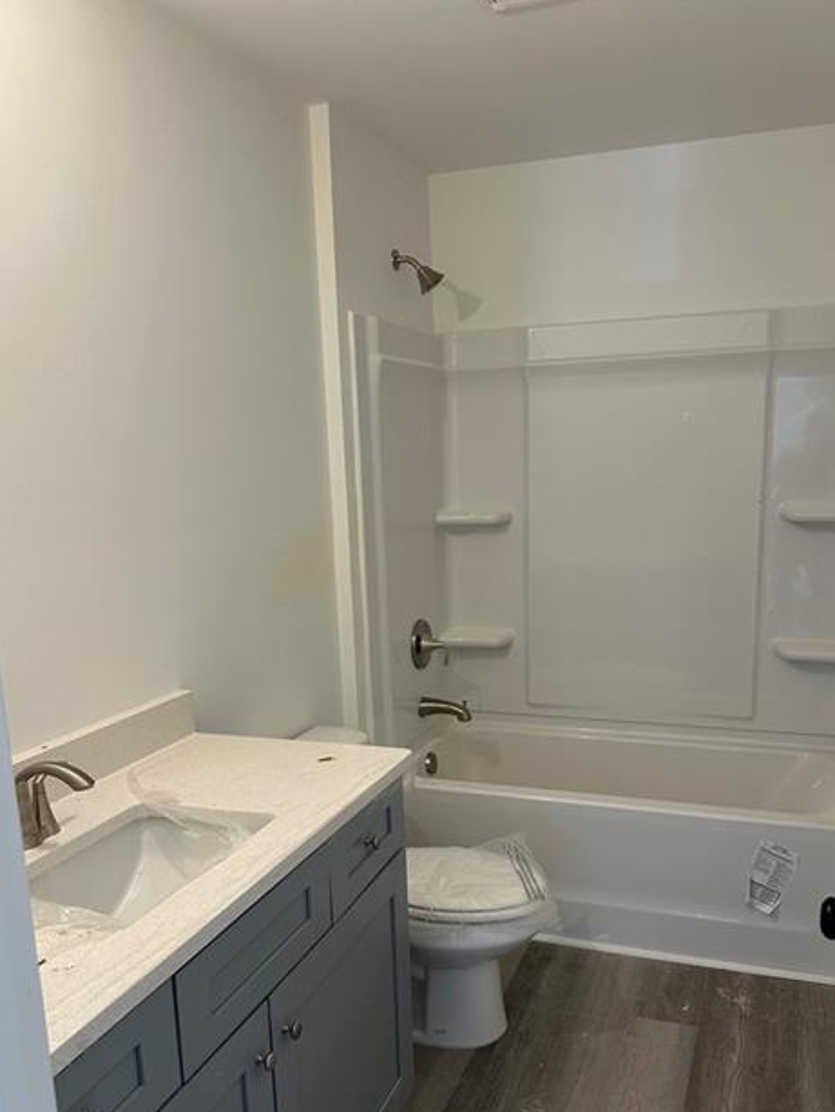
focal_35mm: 30
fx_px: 964
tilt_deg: -12.1
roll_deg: +1.0
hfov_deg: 46.8
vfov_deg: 59.5
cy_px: 657
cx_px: 433
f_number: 1.78
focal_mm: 6.86
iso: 125
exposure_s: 1/60
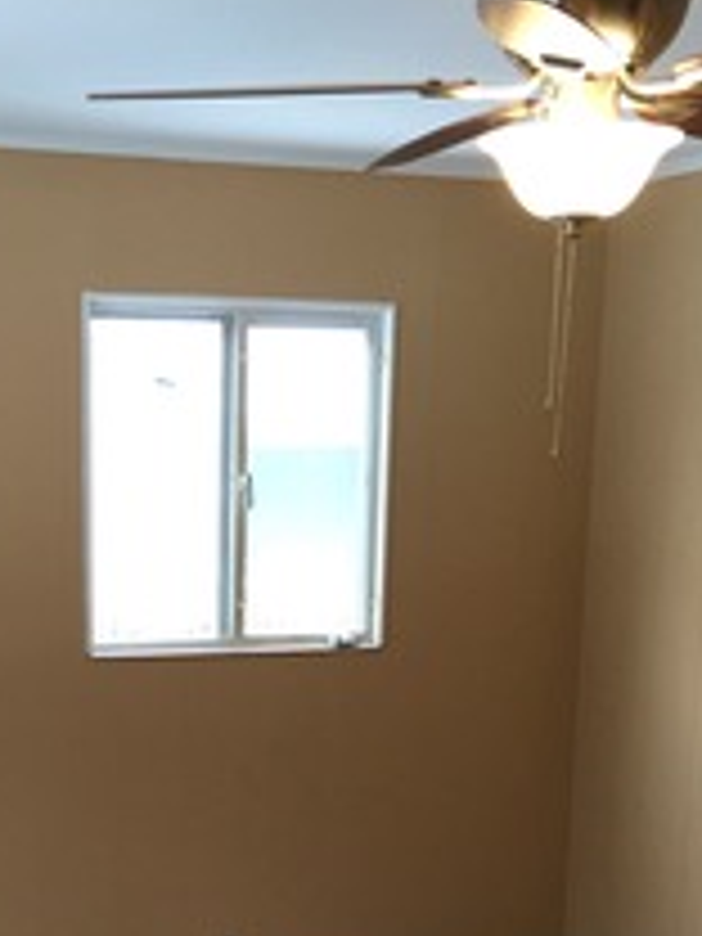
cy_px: 918
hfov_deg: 21.7
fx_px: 1812
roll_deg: +0.1
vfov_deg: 27.4
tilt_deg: -13.6
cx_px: 171
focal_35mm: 67
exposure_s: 1/30
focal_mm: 4.15
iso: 50
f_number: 2.2
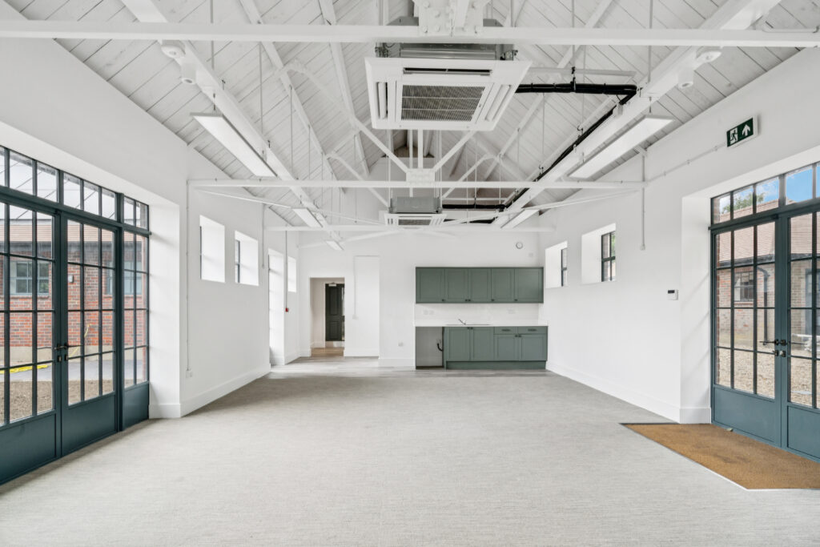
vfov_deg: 67.4
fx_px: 410
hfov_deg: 90.0
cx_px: 410
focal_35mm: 18
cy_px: 274
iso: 250
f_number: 11
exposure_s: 1/50
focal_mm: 18
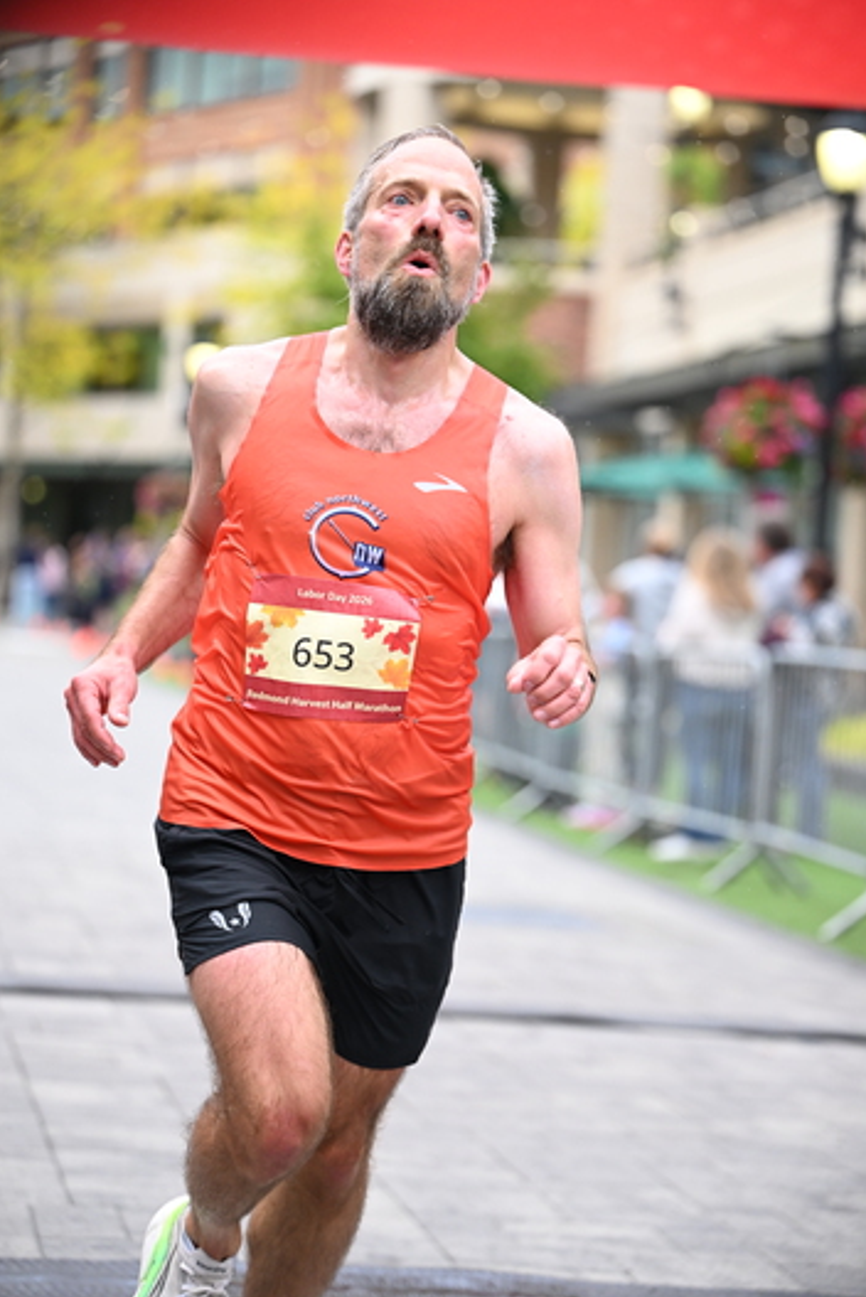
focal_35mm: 97
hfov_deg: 14.1
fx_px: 3495
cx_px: 437
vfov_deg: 21.0
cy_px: 662
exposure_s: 1/1600
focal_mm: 93
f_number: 2.8
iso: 1250
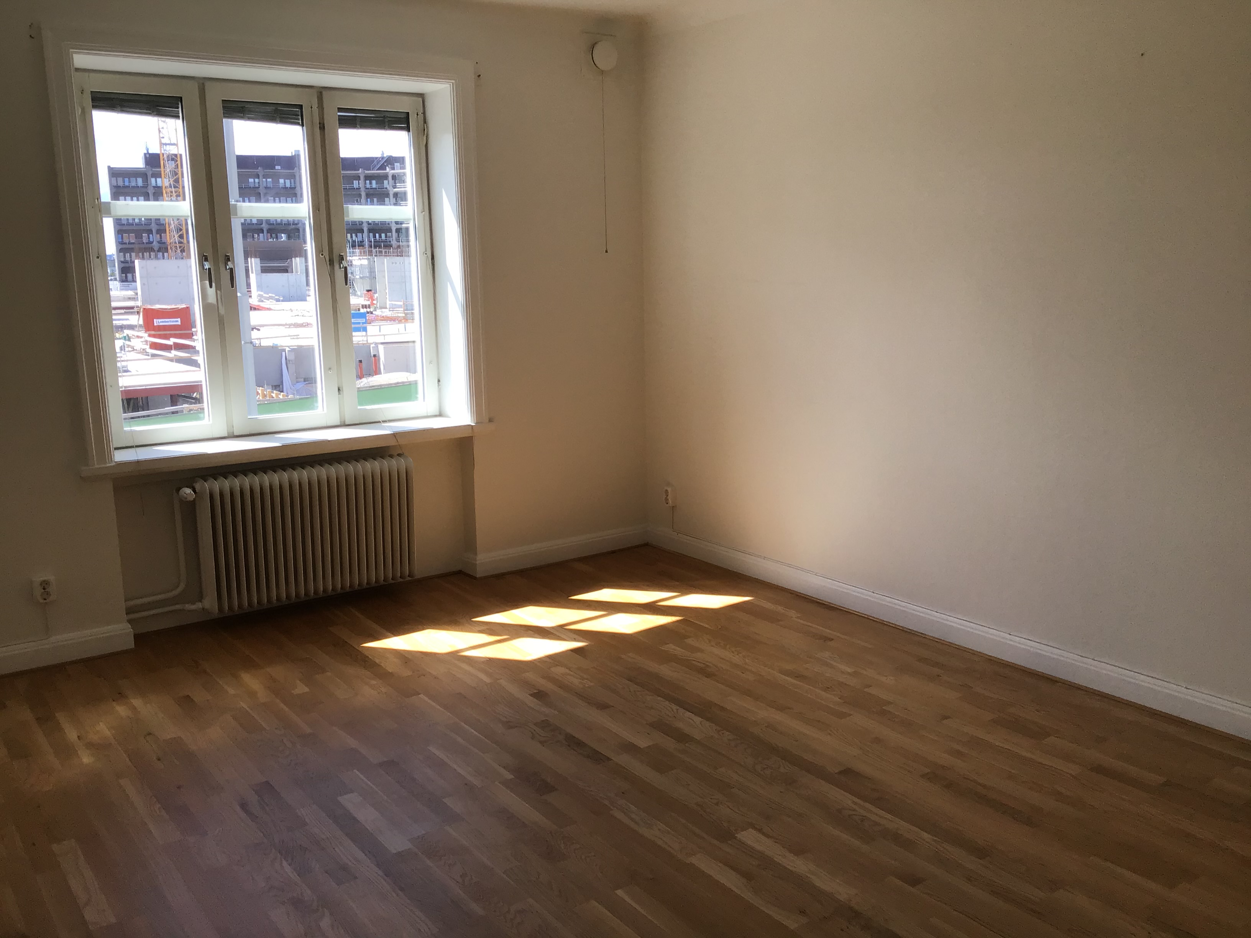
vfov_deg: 45.4
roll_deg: +0.4
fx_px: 1120
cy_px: 469
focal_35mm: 31
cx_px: 626
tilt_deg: -11.8
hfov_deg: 58.4
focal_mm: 3.3
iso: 25
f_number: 2.4
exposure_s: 1/215
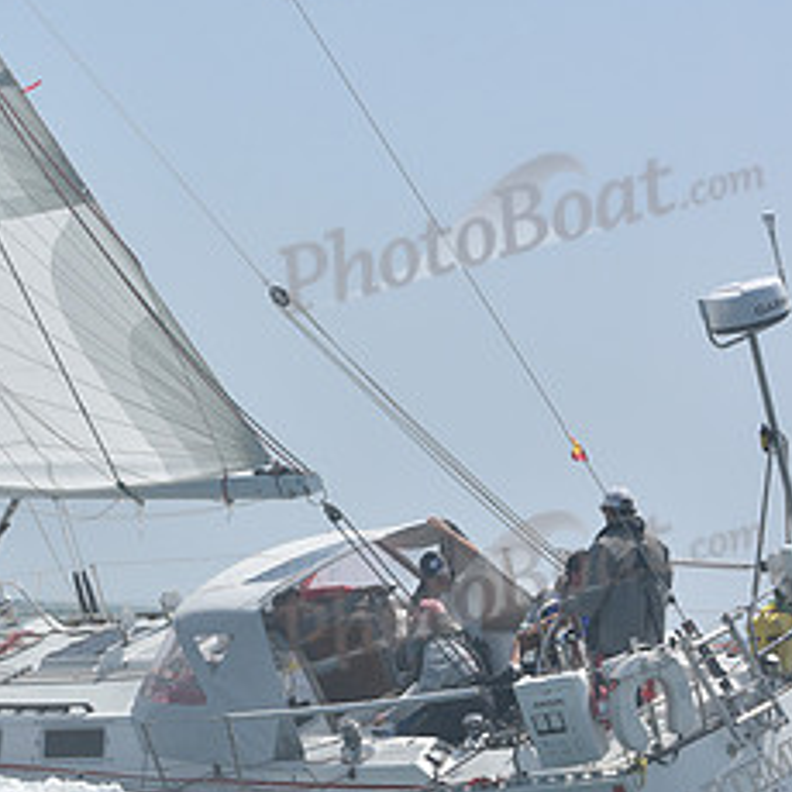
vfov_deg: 11.6
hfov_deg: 11.6
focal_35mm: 150
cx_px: 103
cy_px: 453
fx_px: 3883
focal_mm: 70
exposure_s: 1/1000
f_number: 10
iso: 320
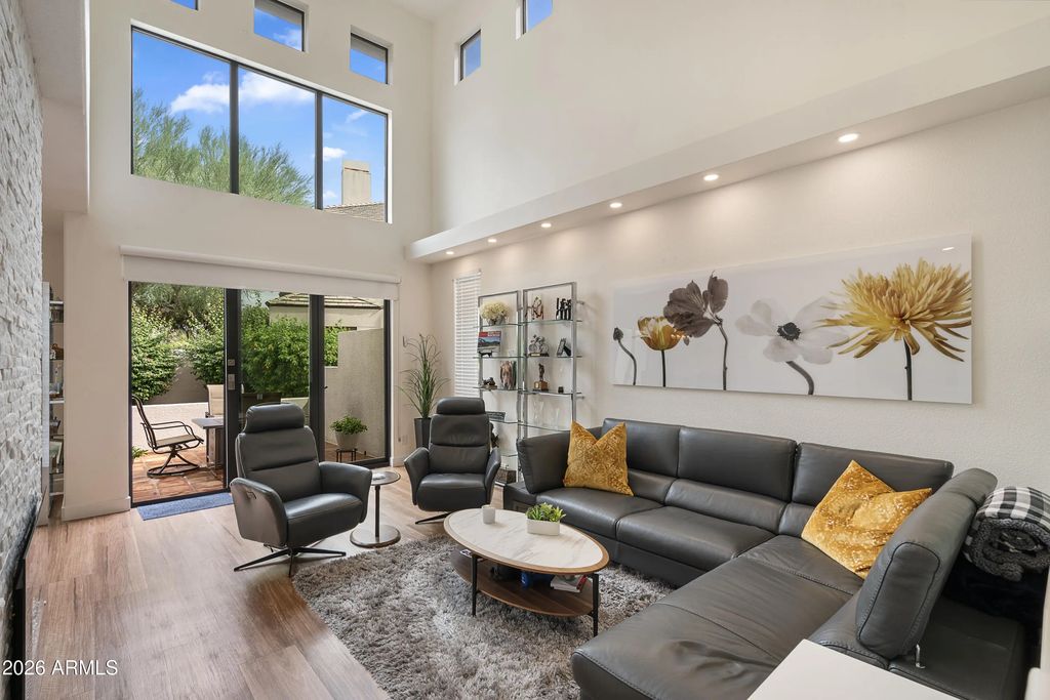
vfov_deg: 73.8
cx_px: 525
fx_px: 467
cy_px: 350
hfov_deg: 96.7
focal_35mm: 16
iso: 200
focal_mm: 16
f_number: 10
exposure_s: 1/25
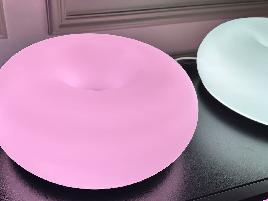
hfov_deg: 71.6
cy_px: 100
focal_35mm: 24
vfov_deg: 56.8
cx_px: 134
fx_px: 186
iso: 64
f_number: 1.78
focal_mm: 6.86
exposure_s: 1/121
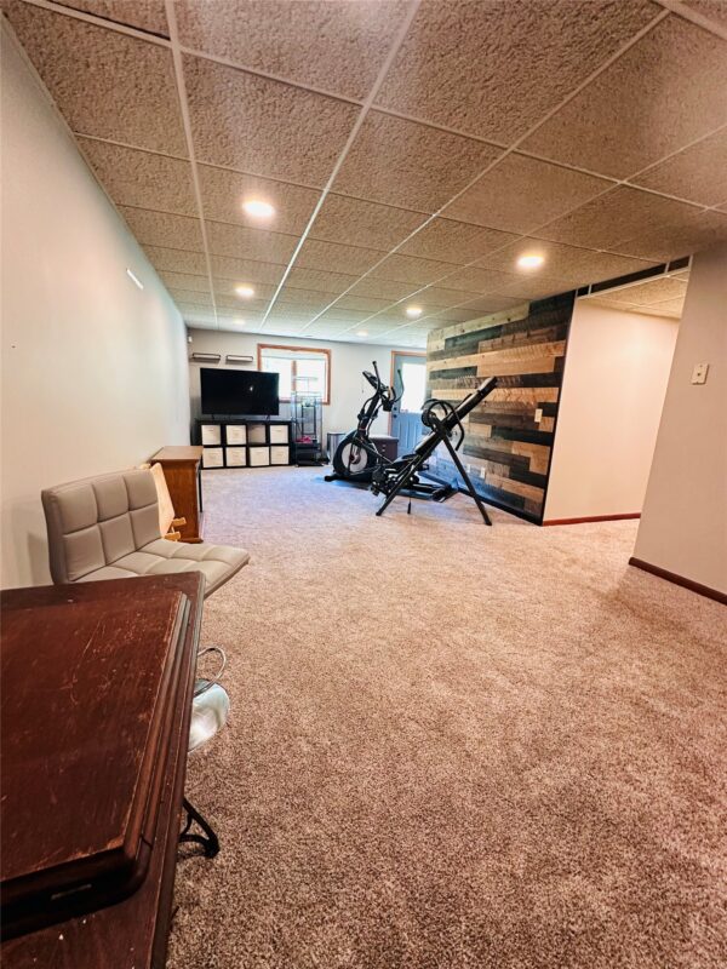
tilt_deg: -11.7
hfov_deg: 85.7
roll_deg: -2.8
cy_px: 484
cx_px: 364
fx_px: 392
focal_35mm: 14
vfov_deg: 102.1
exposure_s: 1/59
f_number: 2.2
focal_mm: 2.22
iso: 500
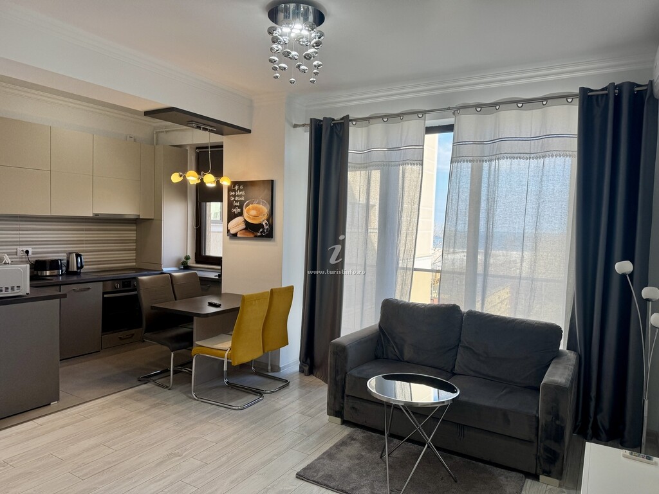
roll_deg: -1.6
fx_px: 457
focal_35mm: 24
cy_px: 247
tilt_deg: -2.7
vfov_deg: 56.8
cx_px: 330
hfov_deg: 71.6
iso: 64
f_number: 1.78
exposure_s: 1/198
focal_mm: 6.76
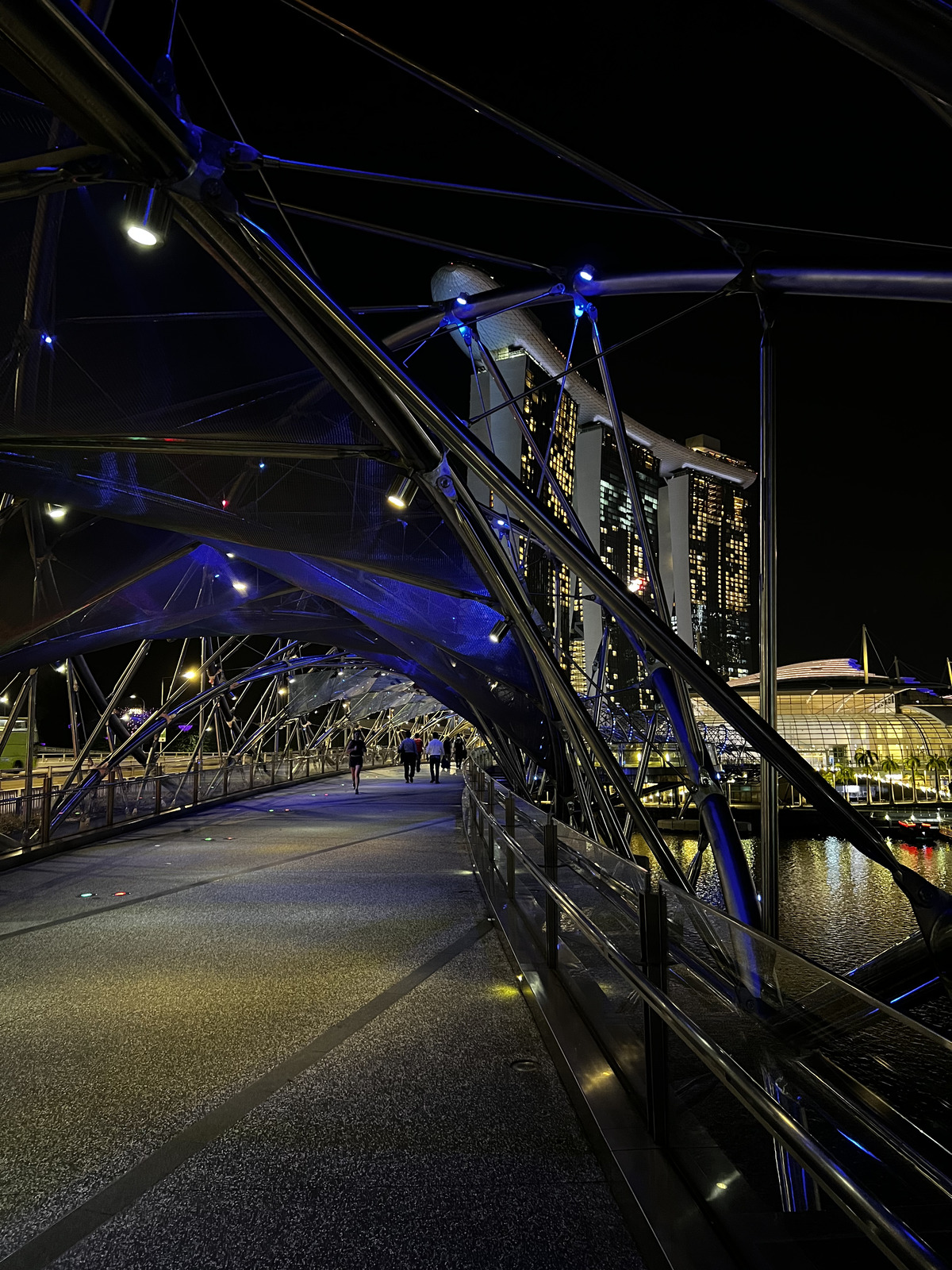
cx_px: 476
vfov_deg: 67.3
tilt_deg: +7.0
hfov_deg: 53.1
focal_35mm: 26
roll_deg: +1.3
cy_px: 635
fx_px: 953
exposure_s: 1/29
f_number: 1.5
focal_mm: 5.7
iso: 1000
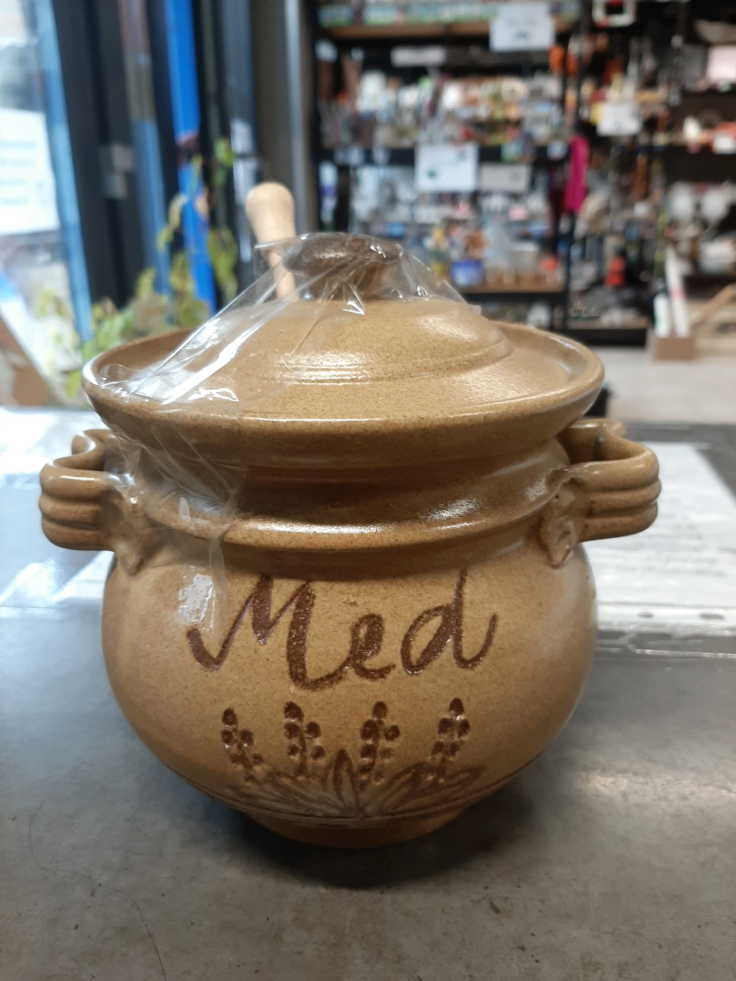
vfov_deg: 67.3
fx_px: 737
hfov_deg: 53.1
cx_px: 368
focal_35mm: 26
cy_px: 490
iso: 100
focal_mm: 3.93
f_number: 1.7
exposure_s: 1/50
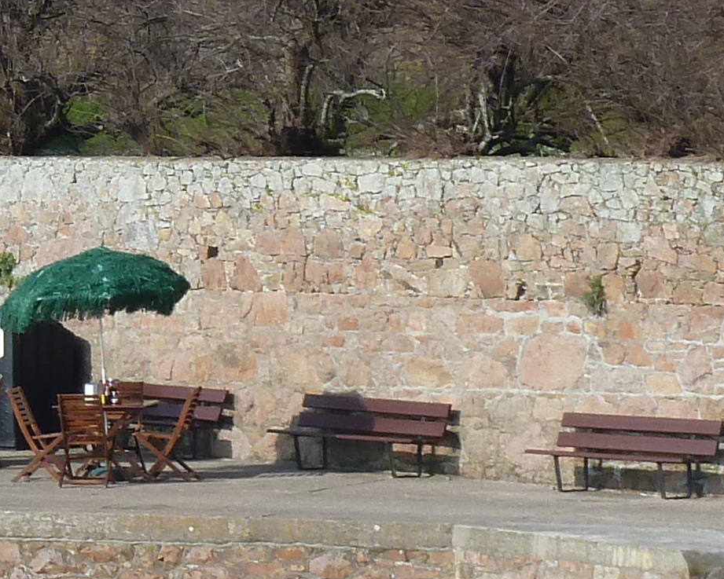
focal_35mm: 352
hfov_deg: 5.4
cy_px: 144
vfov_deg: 4.4
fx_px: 7543
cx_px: -743
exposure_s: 1/400
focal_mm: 13.7
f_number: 4.5
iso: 80
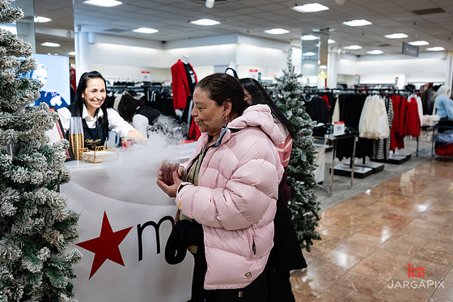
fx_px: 403
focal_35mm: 32
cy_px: 144
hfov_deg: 58.7
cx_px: 222
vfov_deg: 41.1
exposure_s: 1/125
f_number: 3.2
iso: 1000
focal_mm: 29
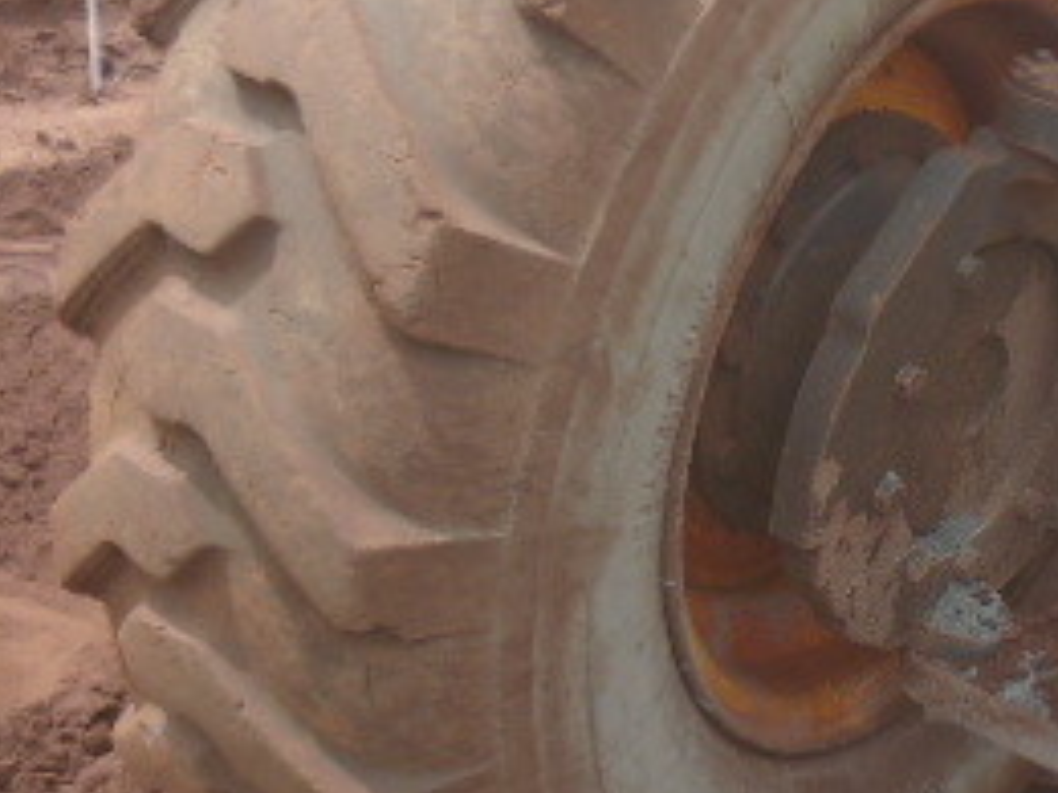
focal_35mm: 64
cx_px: 887
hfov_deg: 29.4
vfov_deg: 22.9
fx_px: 1956
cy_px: 447
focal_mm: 4.6
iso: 100
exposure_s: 1/400
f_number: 3.2
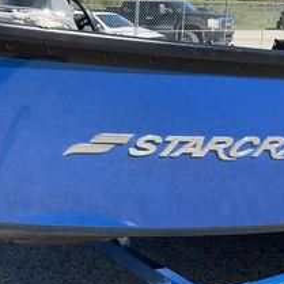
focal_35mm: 49
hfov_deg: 34.6
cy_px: 125
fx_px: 455
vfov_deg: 34.6
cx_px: 117
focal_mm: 3
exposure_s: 1/739
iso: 25
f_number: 1.8
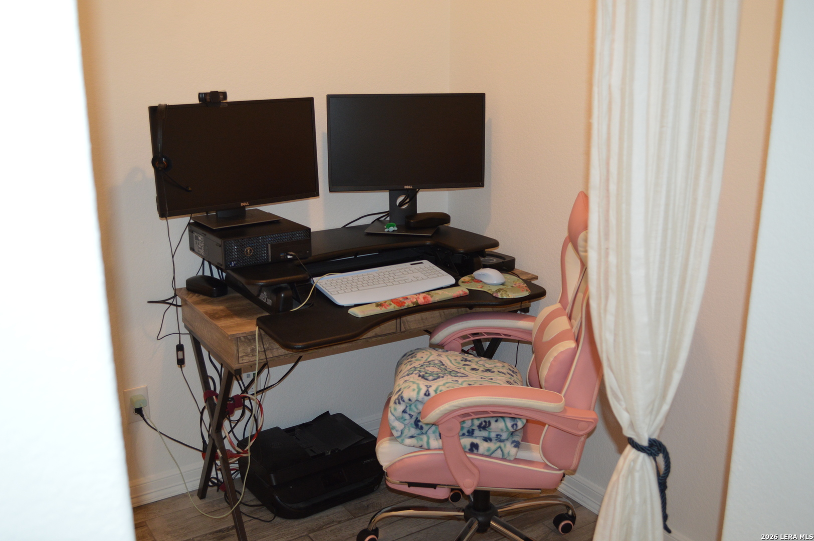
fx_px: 746
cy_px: 270
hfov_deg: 57.3
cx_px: 407
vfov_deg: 39.9
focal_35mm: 33
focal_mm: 22
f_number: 4
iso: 640
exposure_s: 1/60
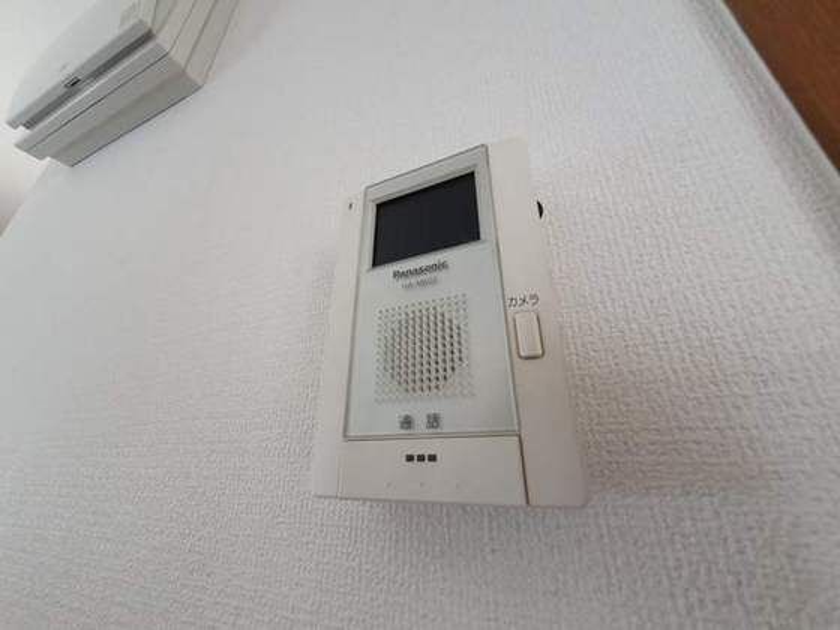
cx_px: 420
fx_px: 315
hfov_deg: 106.2
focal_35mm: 13
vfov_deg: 89.9
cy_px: 315
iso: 320
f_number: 2.2
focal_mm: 1.8
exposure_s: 1/30
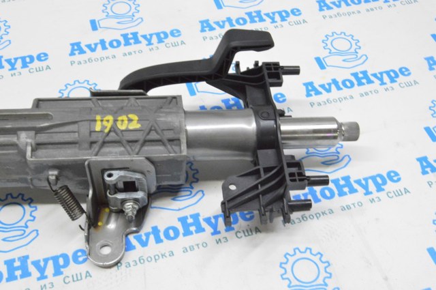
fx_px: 562
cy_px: 145
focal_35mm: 46
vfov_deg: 28.9
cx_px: 218
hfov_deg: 42.4
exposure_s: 1/15
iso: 6400
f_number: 20
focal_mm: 31
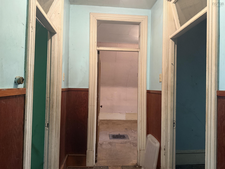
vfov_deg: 56.8
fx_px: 156
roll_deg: -0.7
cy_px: 84
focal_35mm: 24
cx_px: 112
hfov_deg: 71.6
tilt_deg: +2.3
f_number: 1.78
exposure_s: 1/60
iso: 640
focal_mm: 6.76
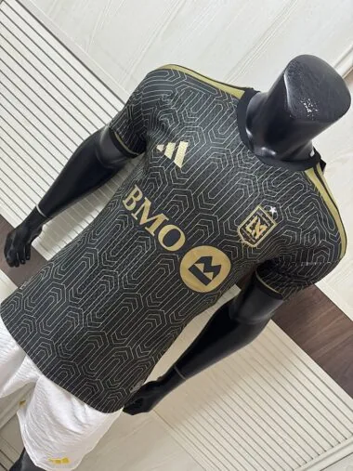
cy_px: 236
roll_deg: -42.6
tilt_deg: -17.4
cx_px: 176
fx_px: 326
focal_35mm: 24
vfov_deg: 71.6
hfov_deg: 56.8
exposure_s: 1/60
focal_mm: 6.76
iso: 500
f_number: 1.78
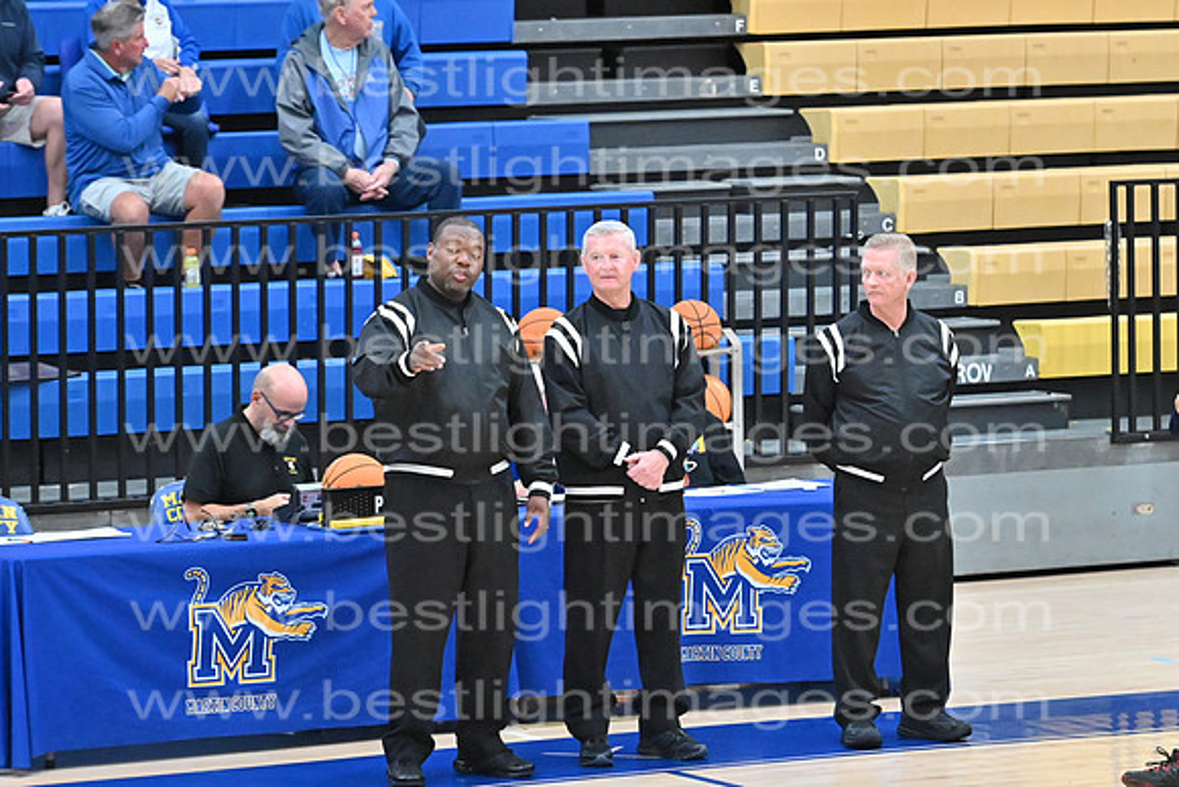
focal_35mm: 210
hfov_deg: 9.8
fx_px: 6879
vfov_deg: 6.5
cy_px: 394
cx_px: 590
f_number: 4
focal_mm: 140
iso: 10000
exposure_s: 1/800
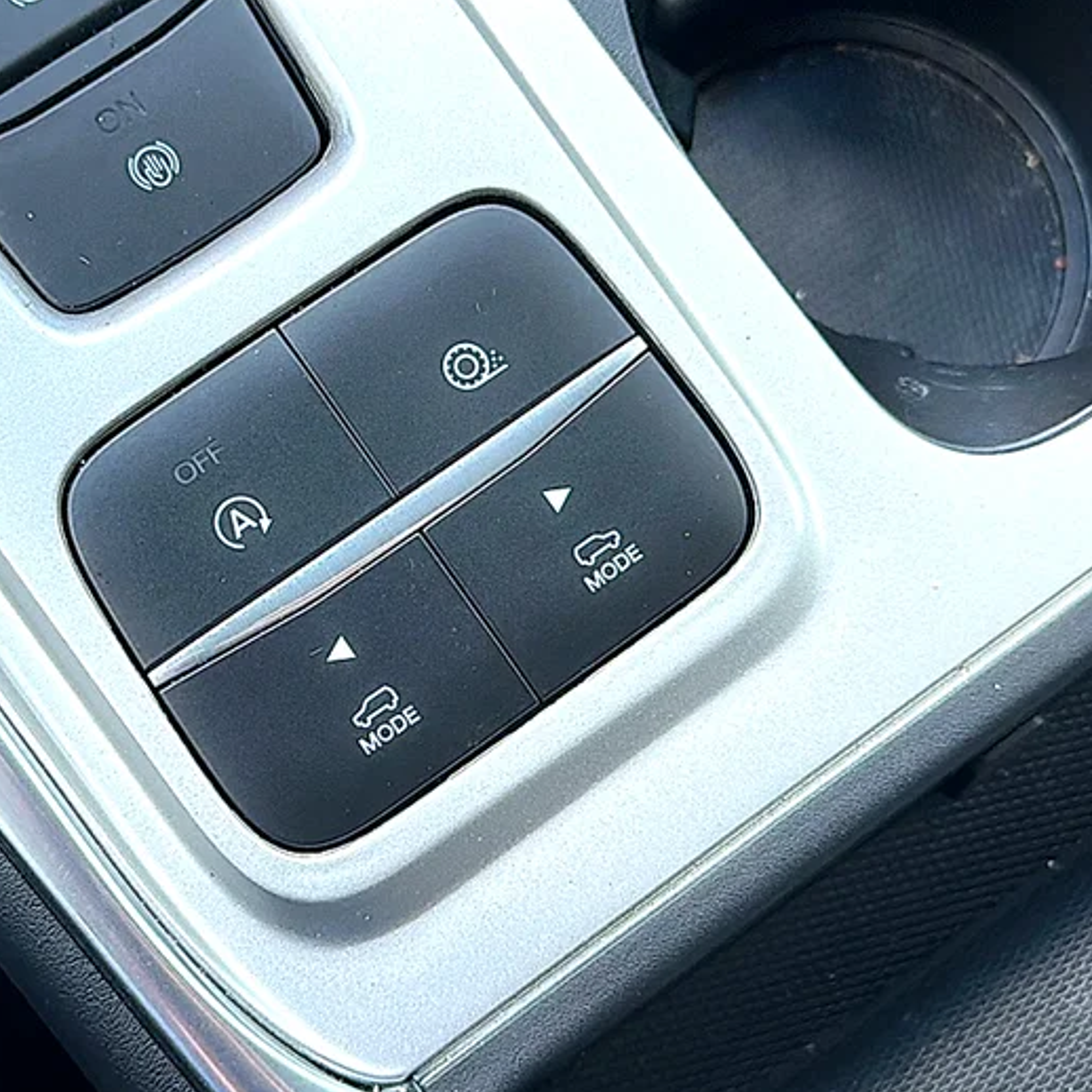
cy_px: 545
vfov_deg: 34.7
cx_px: 403
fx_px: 1749
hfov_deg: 34.5
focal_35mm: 49
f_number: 1.78
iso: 64
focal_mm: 6.86
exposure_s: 1/87
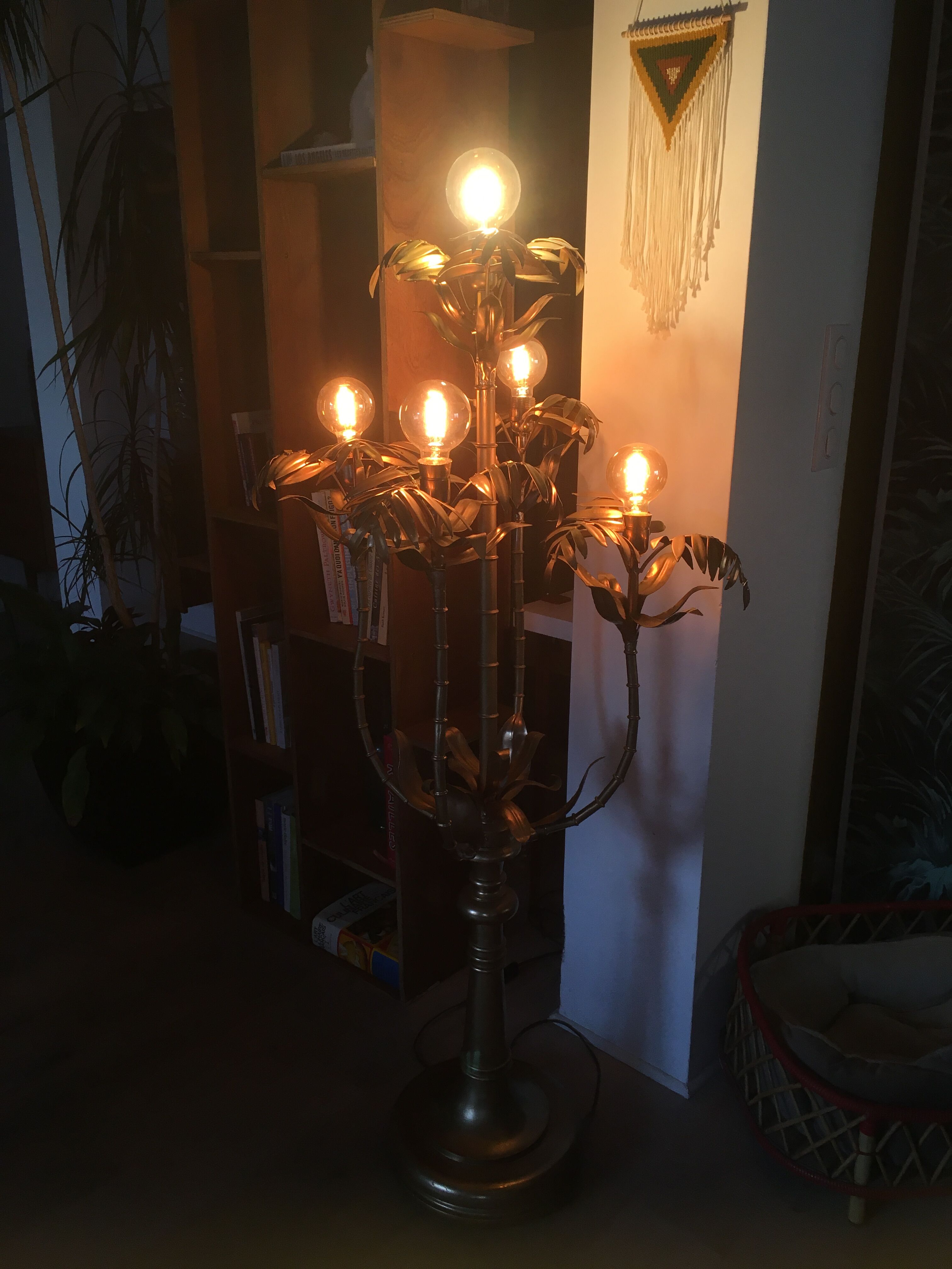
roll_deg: -0.2
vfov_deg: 61.7
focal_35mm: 29
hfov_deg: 48.2
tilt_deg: -17.4
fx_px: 1063
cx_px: 476
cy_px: 634
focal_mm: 4.15
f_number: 2.2
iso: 25
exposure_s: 1/33
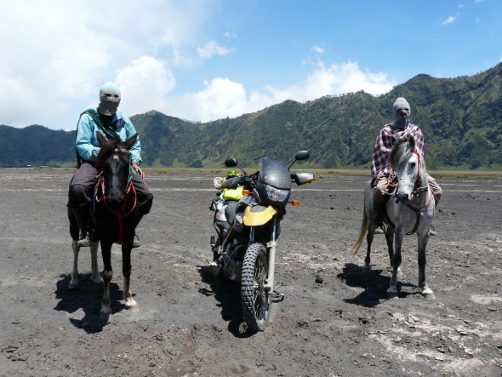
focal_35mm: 28
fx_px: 406
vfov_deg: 49.8
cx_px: 251
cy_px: 188
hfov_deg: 63.4
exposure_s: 1/400
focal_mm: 4.6
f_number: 5.6
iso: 100
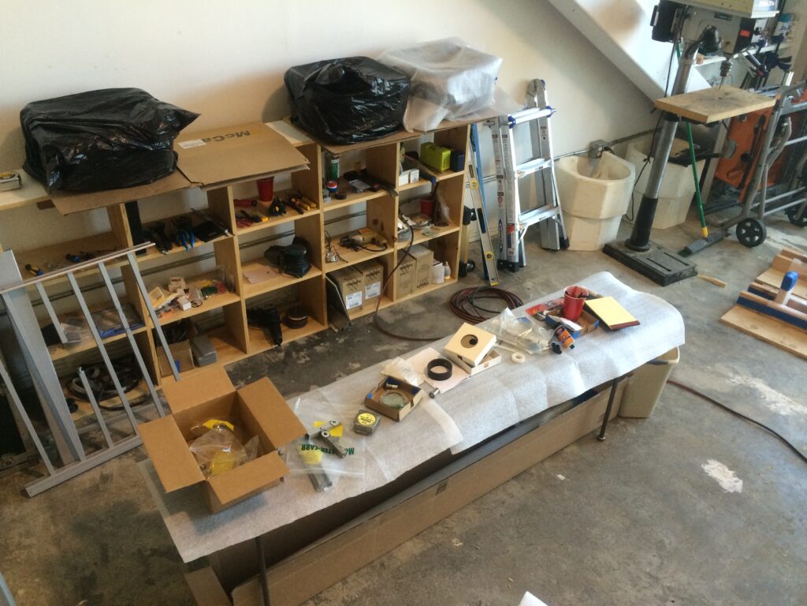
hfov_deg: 60.0
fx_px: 699
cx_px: 404
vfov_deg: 46.8
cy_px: 303
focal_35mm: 30
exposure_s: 1/30
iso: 64
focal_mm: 4.12
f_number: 2.2
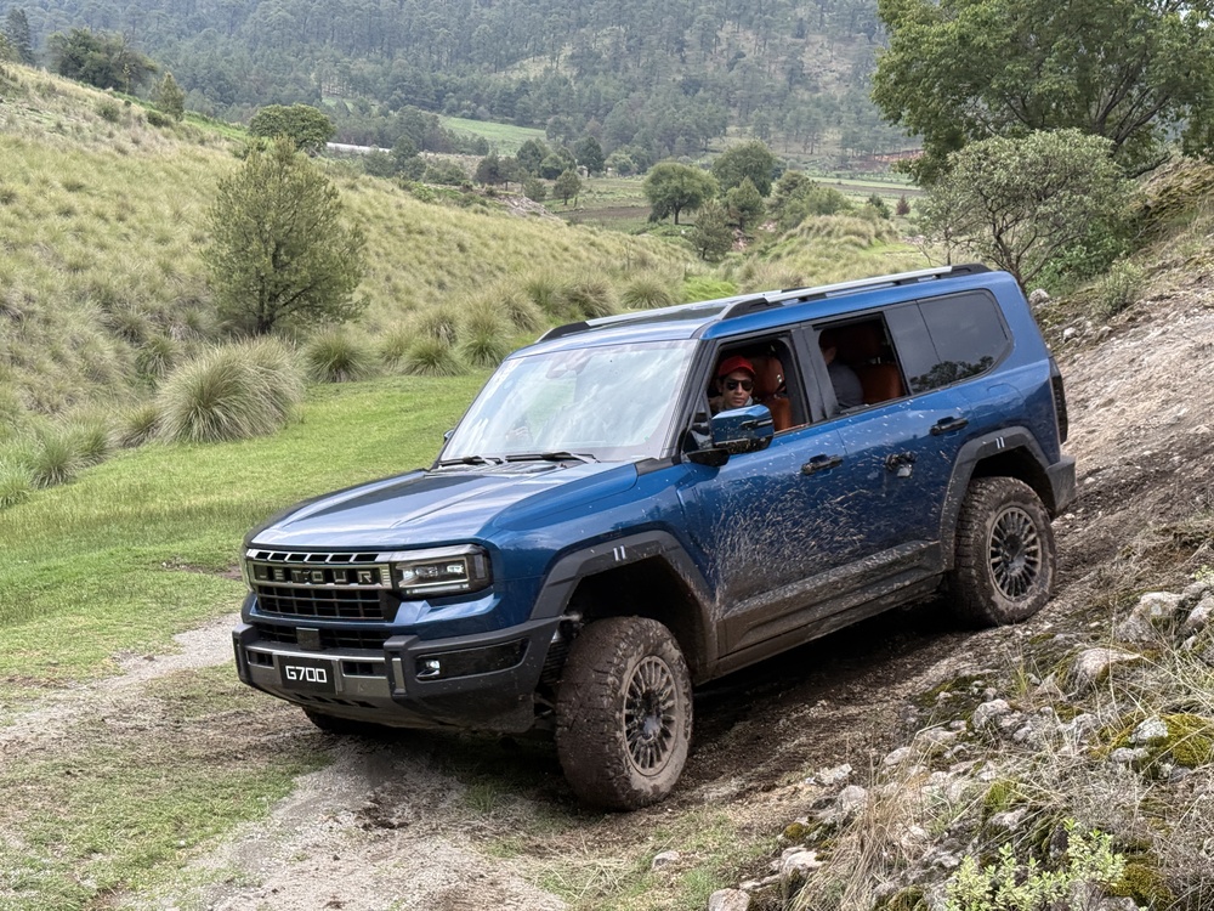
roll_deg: -4.9
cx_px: 607
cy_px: 456
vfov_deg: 30.3
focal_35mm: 48
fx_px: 1683
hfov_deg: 39.7
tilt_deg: -7.2
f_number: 1.78
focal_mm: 6.76
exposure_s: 1/402
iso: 80
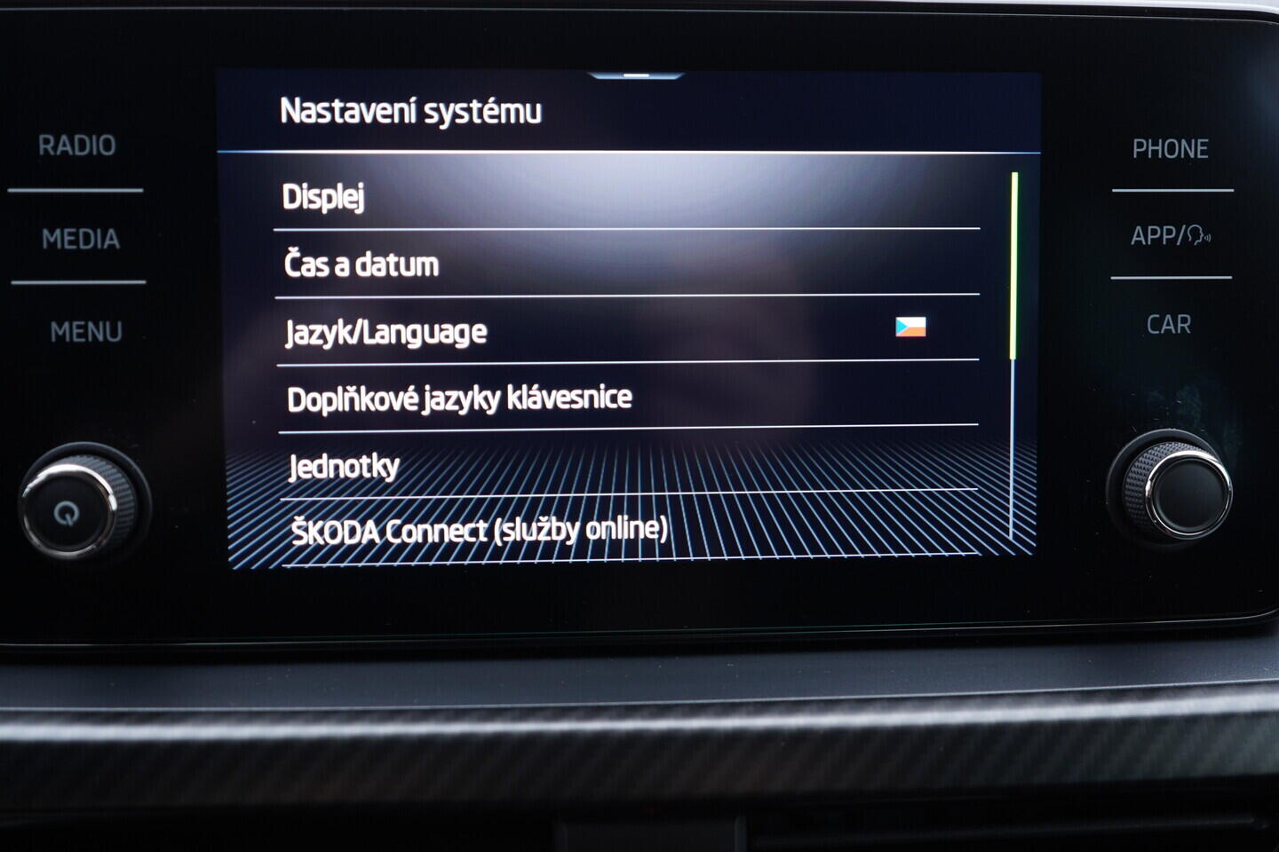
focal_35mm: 36
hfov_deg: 53.1
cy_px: 426
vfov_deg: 36.9
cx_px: 640
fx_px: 1279
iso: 250
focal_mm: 24
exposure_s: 1/40
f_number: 2.8
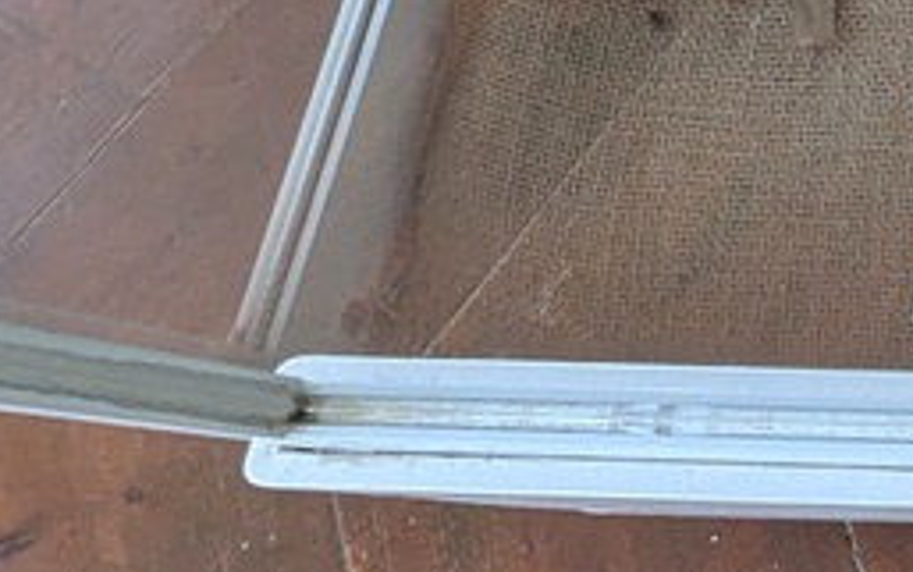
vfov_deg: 21.4
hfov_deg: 23.8
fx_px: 1419
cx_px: 1519
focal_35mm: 57
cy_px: -85
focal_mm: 1.95
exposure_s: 1/77.5
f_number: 2.2
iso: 247
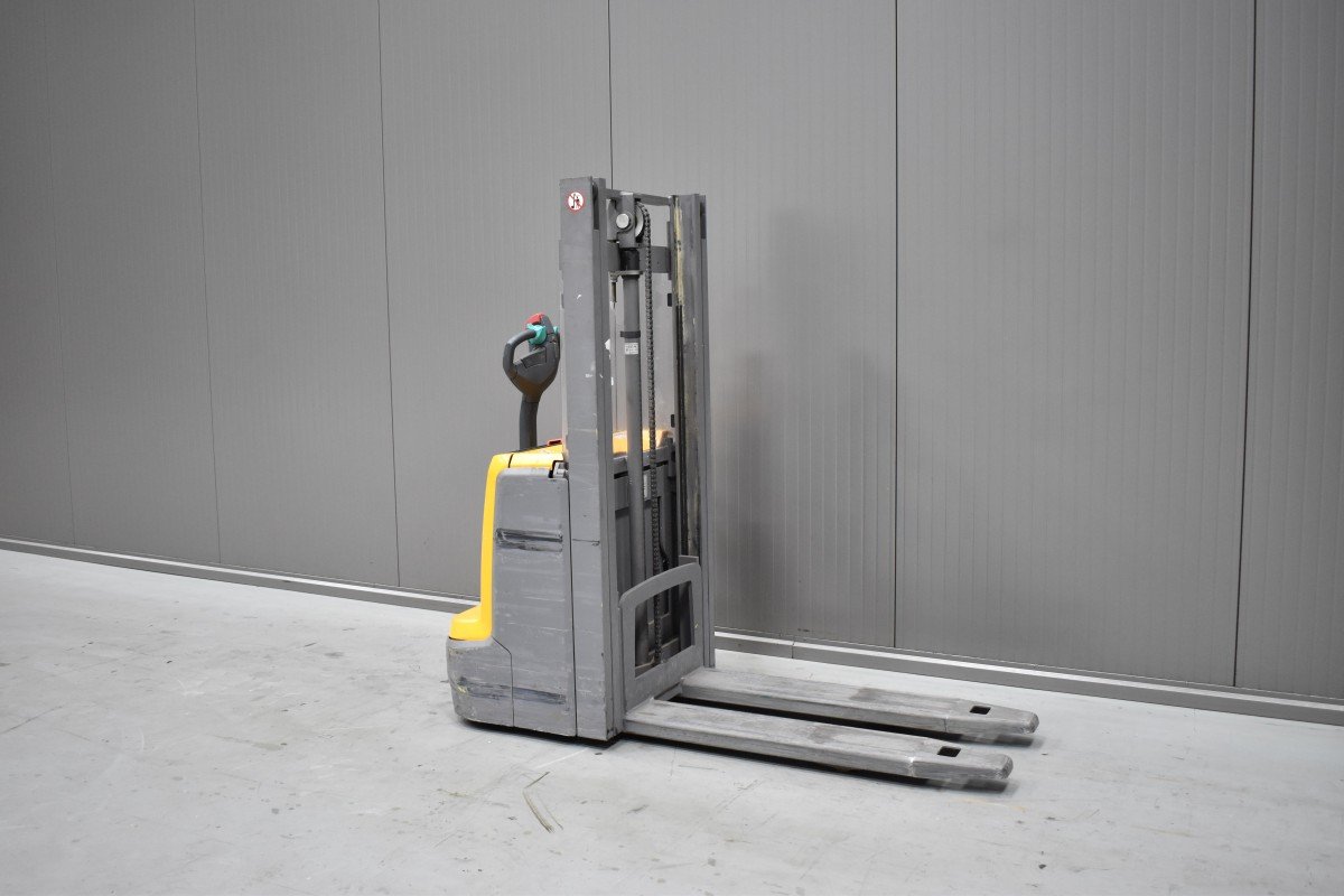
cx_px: 672
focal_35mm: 33
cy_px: 448
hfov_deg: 57.2
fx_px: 1232
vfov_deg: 40.0
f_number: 4
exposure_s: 1/60
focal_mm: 22
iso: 1250
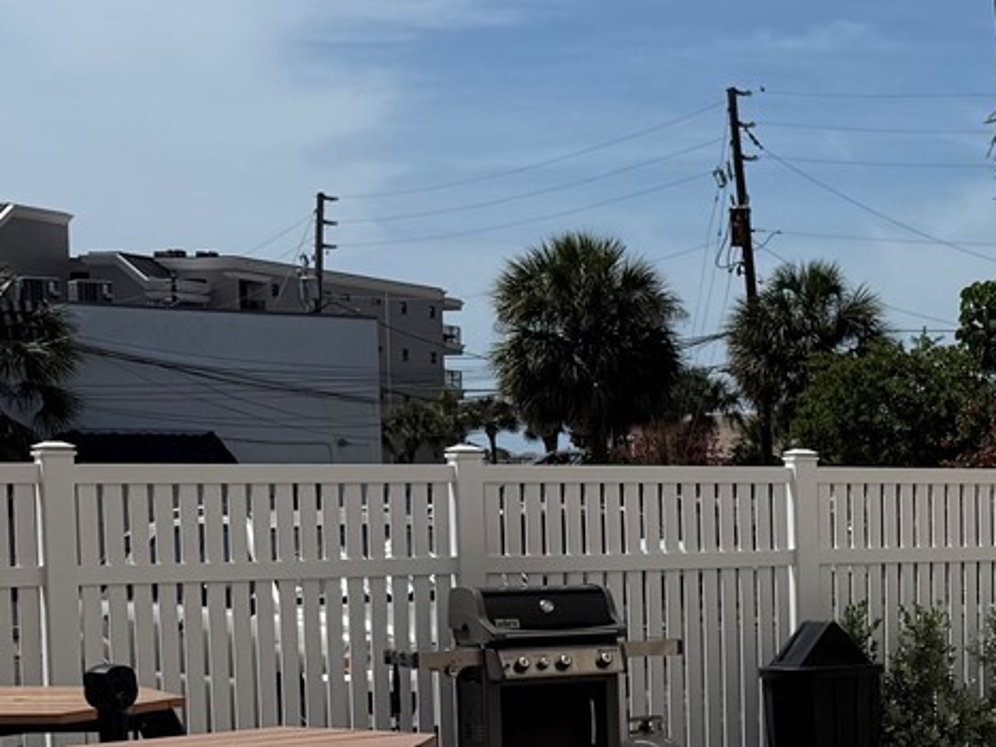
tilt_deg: -2.8
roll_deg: +0.5
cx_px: 1551
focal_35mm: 82
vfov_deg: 17.8
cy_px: 619
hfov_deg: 20.1
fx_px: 2359
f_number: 1.78
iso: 80
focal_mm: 6.76
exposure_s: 1/11905
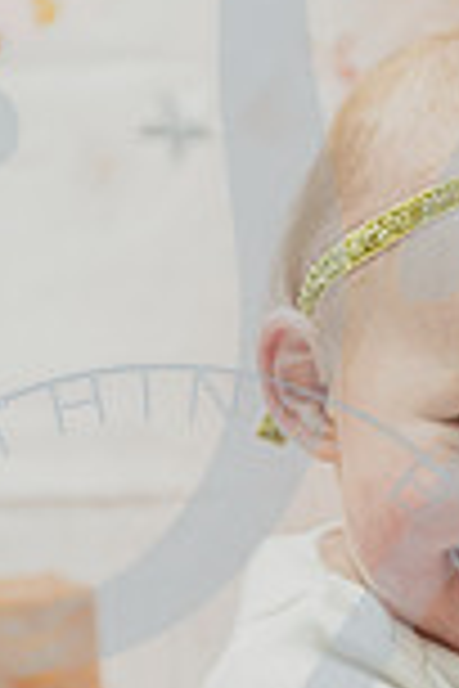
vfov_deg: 10.0
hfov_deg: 6.7
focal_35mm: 206
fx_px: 3939
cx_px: 369
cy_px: 441
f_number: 2.8
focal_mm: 70
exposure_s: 1/125
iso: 200
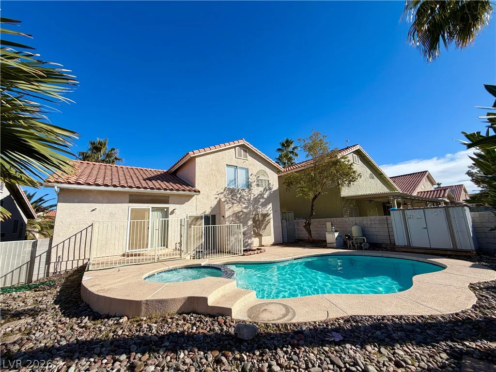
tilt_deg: +10.5
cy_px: 186
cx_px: 248
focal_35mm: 14
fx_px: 201
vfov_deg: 85.7
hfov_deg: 102.1
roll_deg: +1.8
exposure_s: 1/1087
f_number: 2.2
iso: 20
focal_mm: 2.22
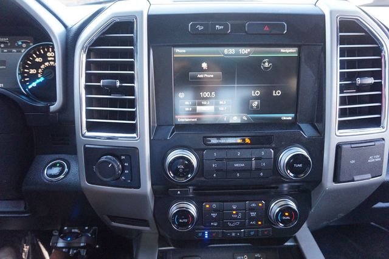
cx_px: 194
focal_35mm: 24
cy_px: 130
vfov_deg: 53.1
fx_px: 259
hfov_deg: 73.8
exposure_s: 1/160
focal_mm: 16
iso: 1600
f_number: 3.5
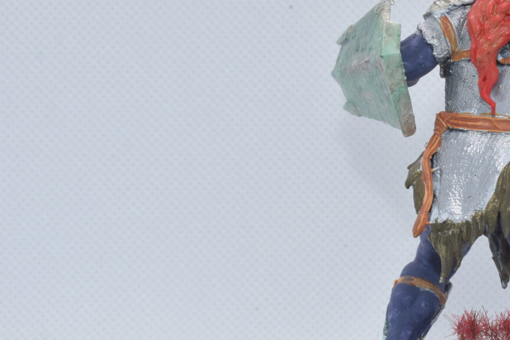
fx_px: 1417
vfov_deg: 13.7
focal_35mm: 100
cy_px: 202
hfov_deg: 19.9
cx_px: 498
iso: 800
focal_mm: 34
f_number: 14
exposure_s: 1/125
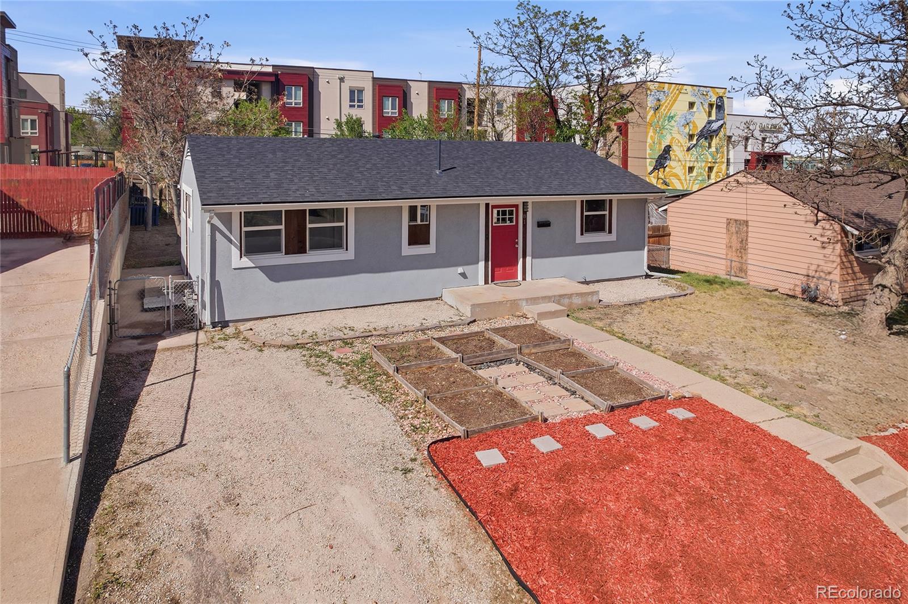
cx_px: 454
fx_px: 555
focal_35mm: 22
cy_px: 302
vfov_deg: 57.2
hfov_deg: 78.6
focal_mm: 8.4
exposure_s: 1/160
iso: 100
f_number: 2.8
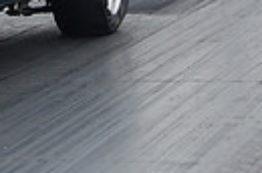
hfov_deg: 5.5
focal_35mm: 368
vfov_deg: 3.7
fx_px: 2673
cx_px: -153
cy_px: -64
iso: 400
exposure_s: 1/1000
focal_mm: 55
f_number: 5.6
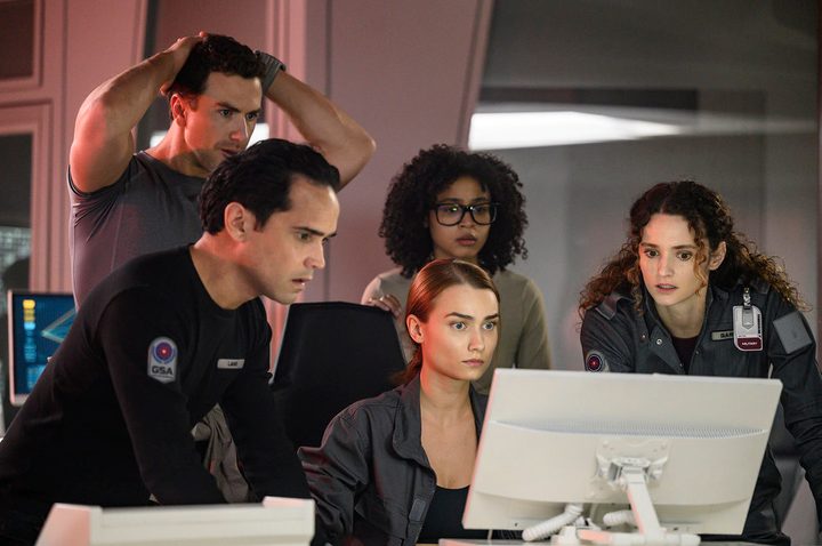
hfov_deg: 17.8
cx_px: 411
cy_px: 273
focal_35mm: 115
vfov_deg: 11.9
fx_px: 2622
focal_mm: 115
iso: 2500
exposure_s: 1/250
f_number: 2.8
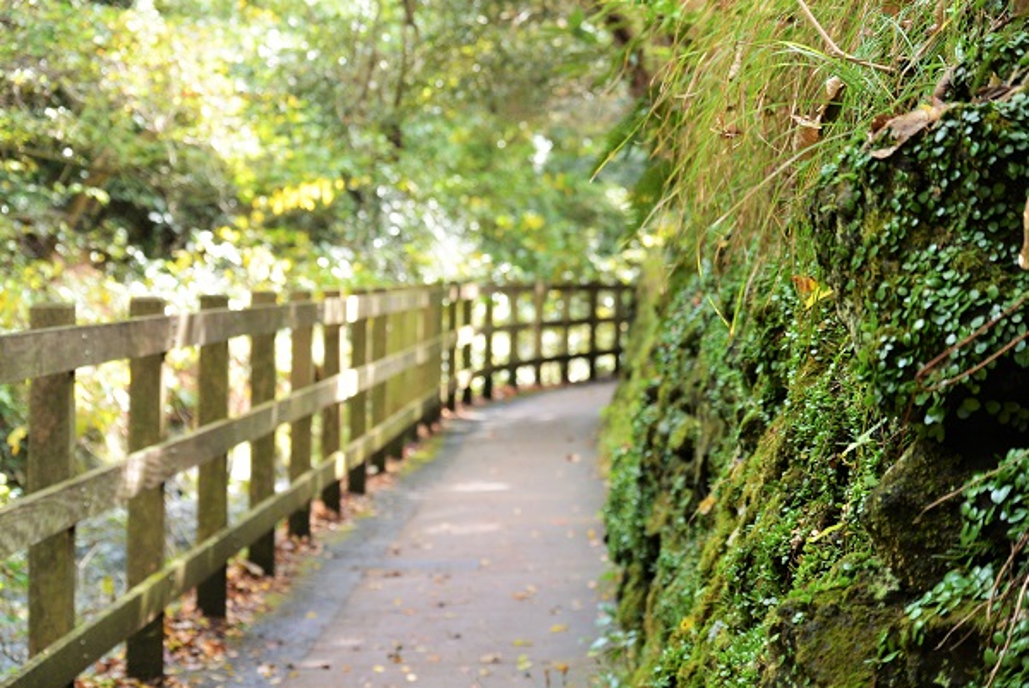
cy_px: 344
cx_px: 514
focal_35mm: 103
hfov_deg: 19.8
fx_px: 2946
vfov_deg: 13.3
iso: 400
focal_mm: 38.5
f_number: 3.8
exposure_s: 1/100
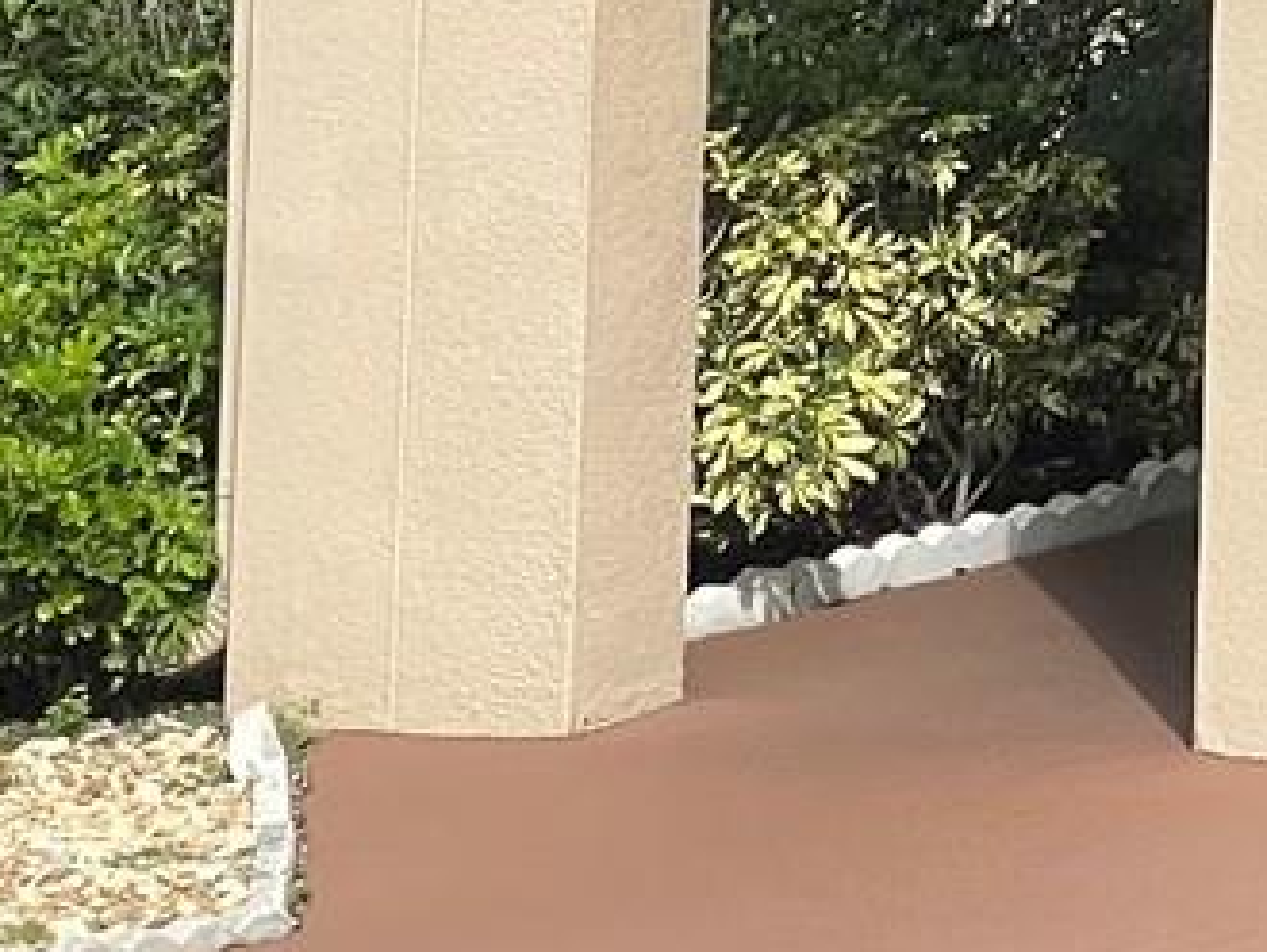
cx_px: 2887
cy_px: -1159
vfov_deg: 4.7
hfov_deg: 6.1
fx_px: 11355
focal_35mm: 310
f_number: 2.2
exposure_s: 1/896
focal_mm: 7.5
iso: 20
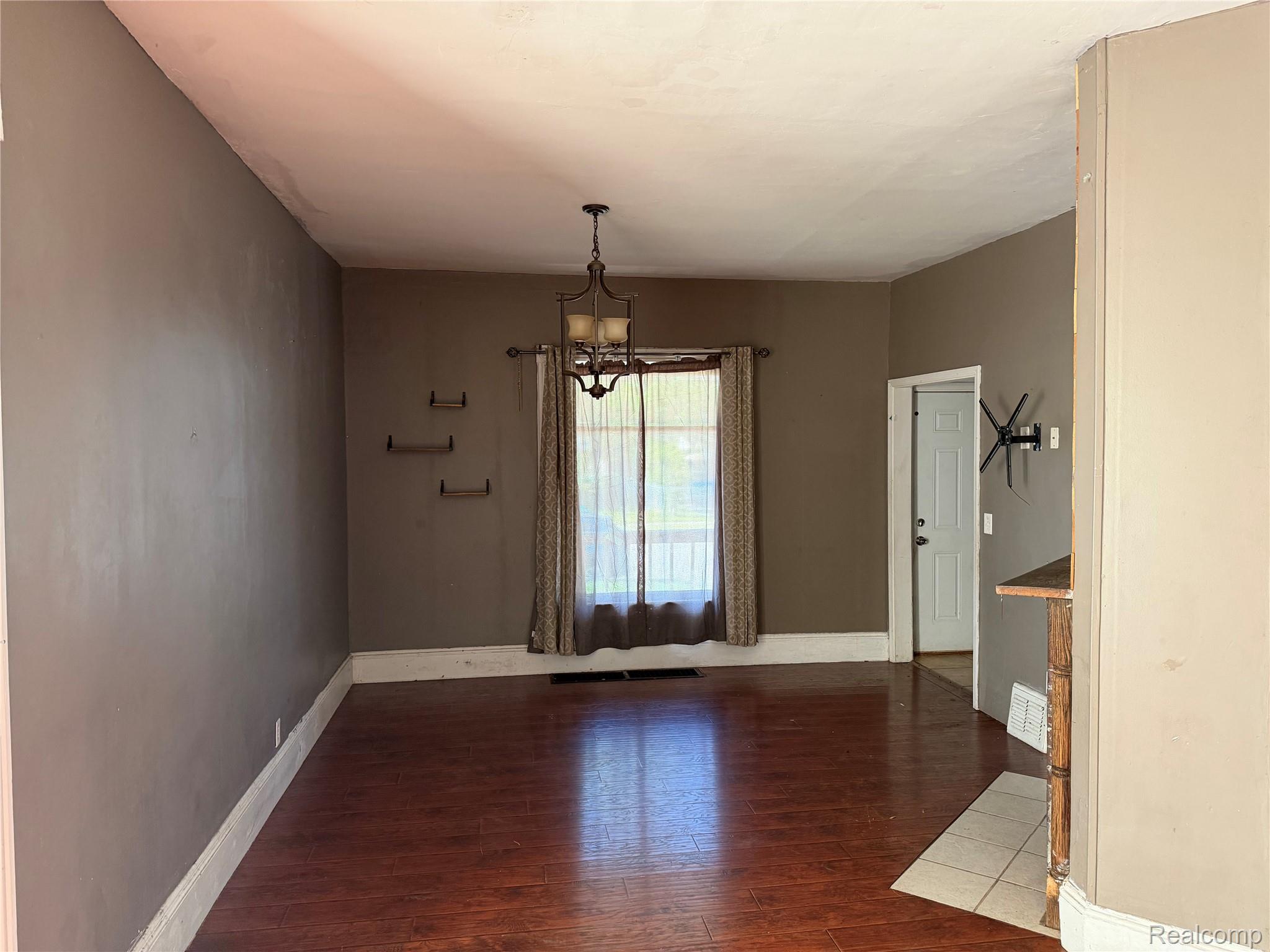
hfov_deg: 71.6
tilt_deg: -3.3
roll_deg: +0.9
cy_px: 476
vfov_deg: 56.8
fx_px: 881
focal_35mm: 24
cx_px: 635
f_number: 1.78
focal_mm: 6.76
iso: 320
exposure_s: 1/60
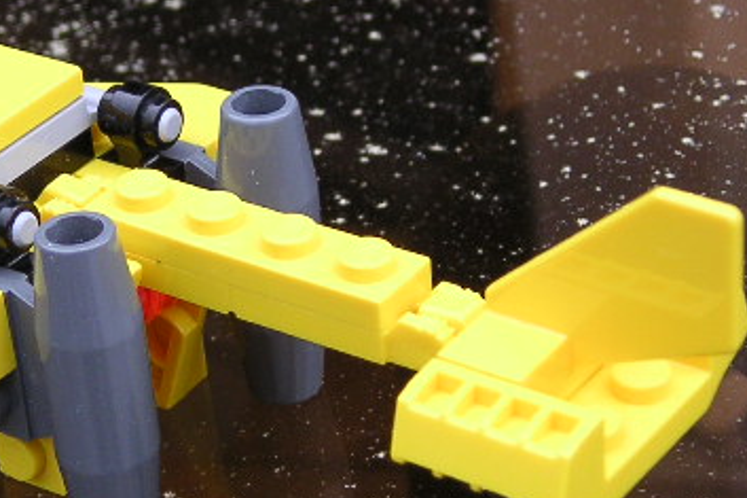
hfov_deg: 13.7
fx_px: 3090
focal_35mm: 149
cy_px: 235
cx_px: 195
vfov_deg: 9.2
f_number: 3.4
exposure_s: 1/250
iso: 64
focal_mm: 10.3
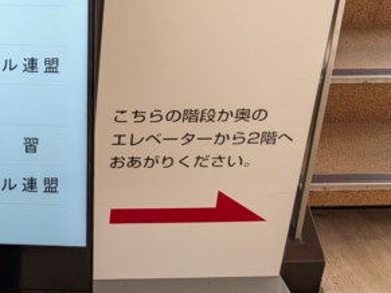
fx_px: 723
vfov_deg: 21.5
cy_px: -44
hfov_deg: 26.7
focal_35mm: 64
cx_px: -81
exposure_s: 1/120
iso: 135
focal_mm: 4.53
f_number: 1.7
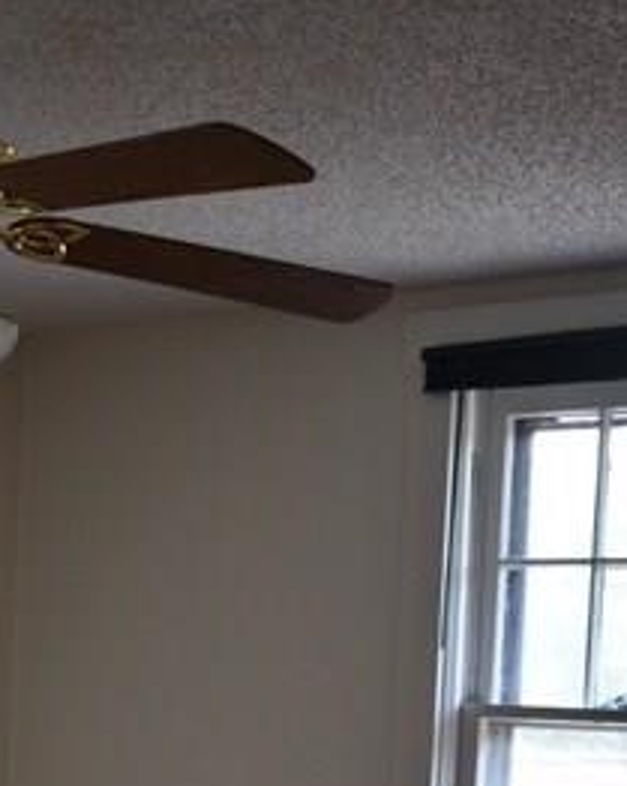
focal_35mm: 86
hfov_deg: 17.5
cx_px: 36
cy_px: 879
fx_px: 2002
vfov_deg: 21.0
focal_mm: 25
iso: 640
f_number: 4
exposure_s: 1/250
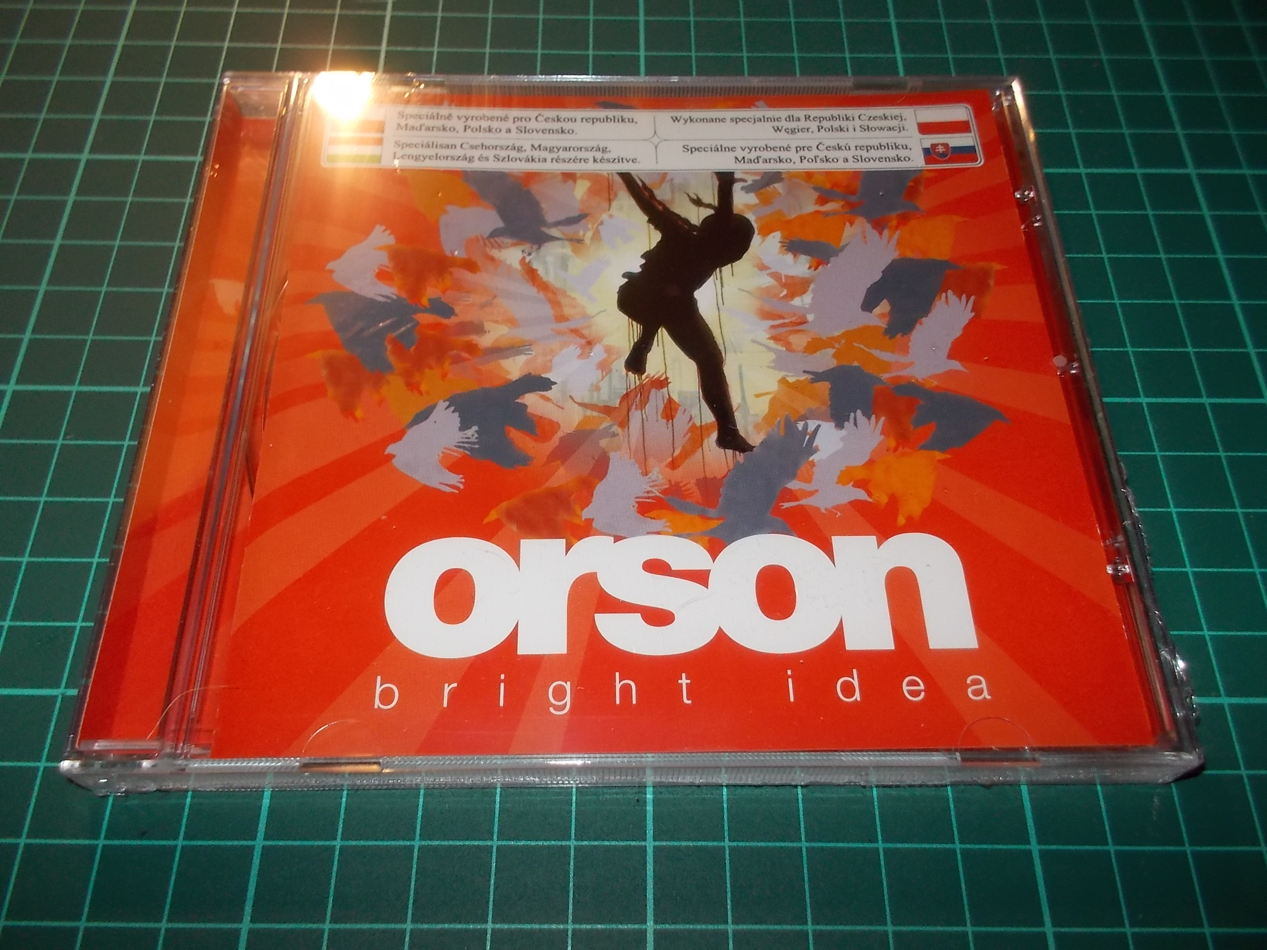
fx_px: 1061
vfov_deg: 48.2
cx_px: 634
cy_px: 475
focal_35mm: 29
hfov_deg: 61.7
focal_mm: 4.1
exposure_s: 1/30
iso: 200
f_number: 3.3
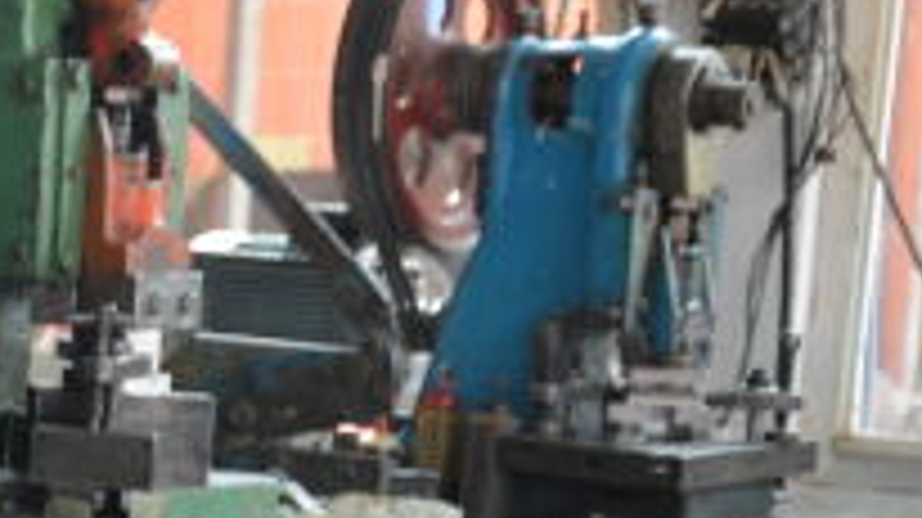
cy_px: 608
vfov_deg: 6.1
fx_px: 4862
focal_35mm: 199
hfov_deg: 10.5
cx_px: -396
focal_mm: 42
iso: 400
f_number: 5
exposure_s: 1/100
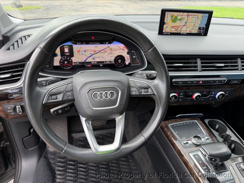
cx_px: 122
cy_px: 92
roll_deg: +0.0
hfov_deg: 71.6
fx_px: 169
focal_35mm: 24
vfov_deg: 56.8
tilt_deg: -29.9
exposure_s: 1/176
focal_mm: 6.76
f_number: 1.78
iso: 80
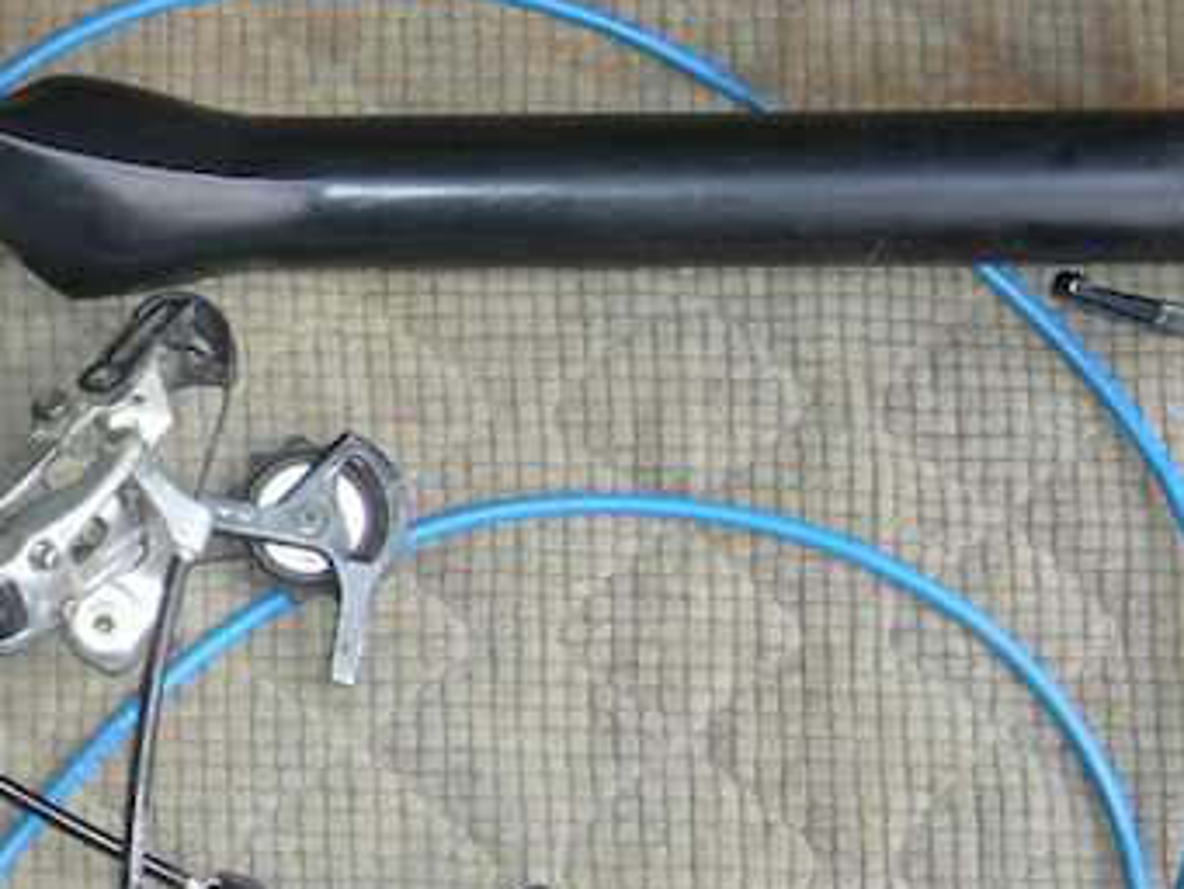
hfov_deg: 18.0
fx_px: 3593
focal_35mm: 105
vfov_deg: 14.1
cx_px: -139
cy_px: 351
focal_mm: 5.8
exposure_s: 1/60
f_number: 2.8
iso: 100
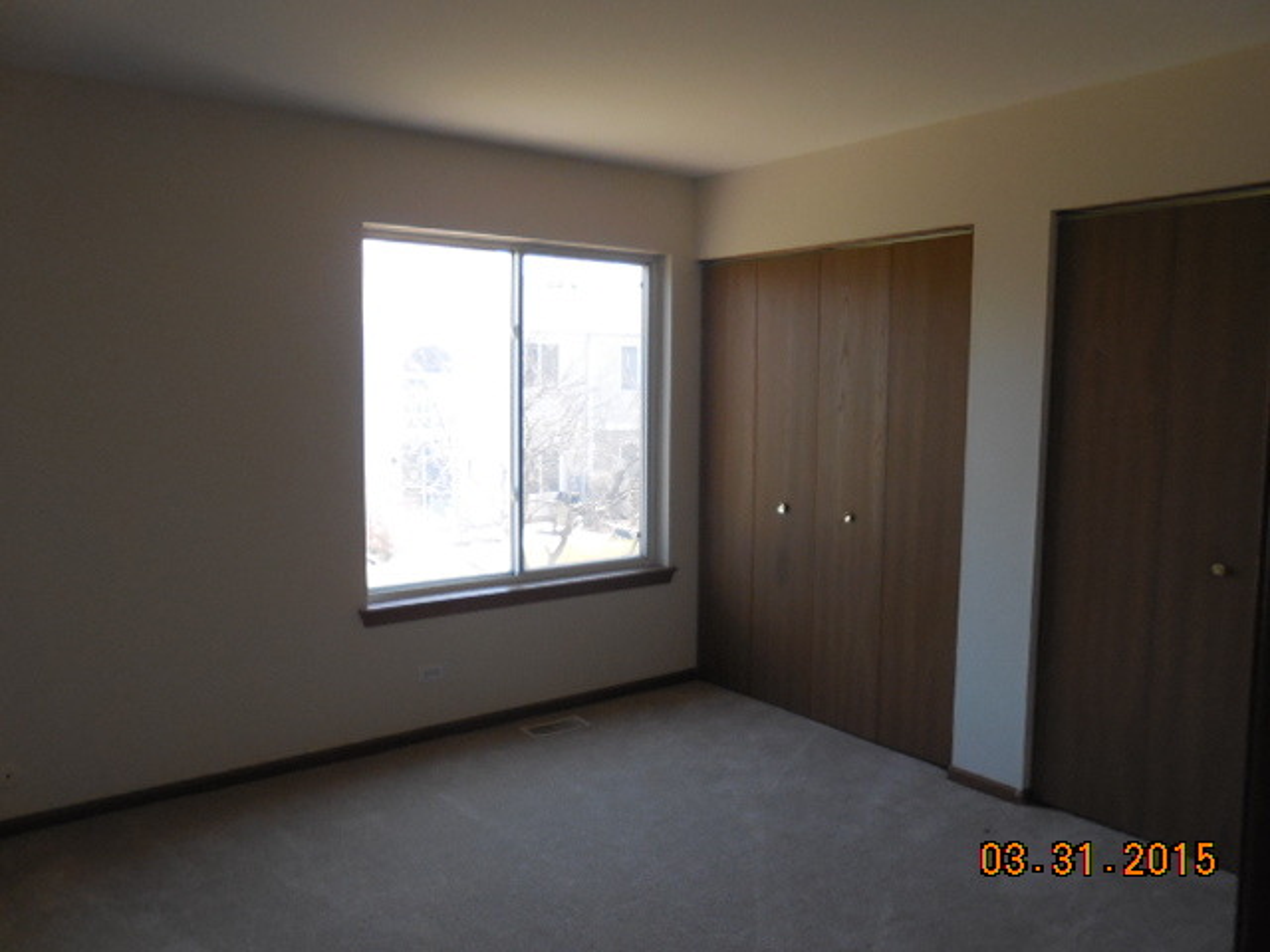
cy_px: 476
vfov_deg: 53.1
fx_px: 954
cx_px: 635
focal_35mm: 26
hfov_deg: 67.3
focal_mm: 4.6
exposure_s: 1/250
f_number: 3.5
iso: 450
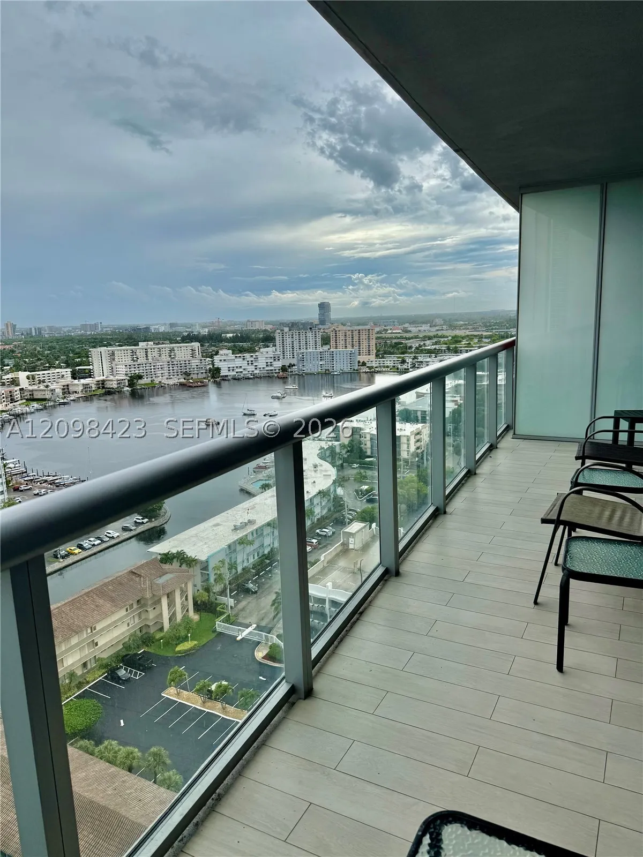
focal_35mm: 24
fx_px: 594
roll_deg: +2.0
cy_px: 428
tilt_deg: -10.2
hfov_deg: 56.8
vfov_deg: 71.6
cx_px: 322
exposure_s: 1/3759
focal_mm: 6.76
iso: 80
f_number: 1.78
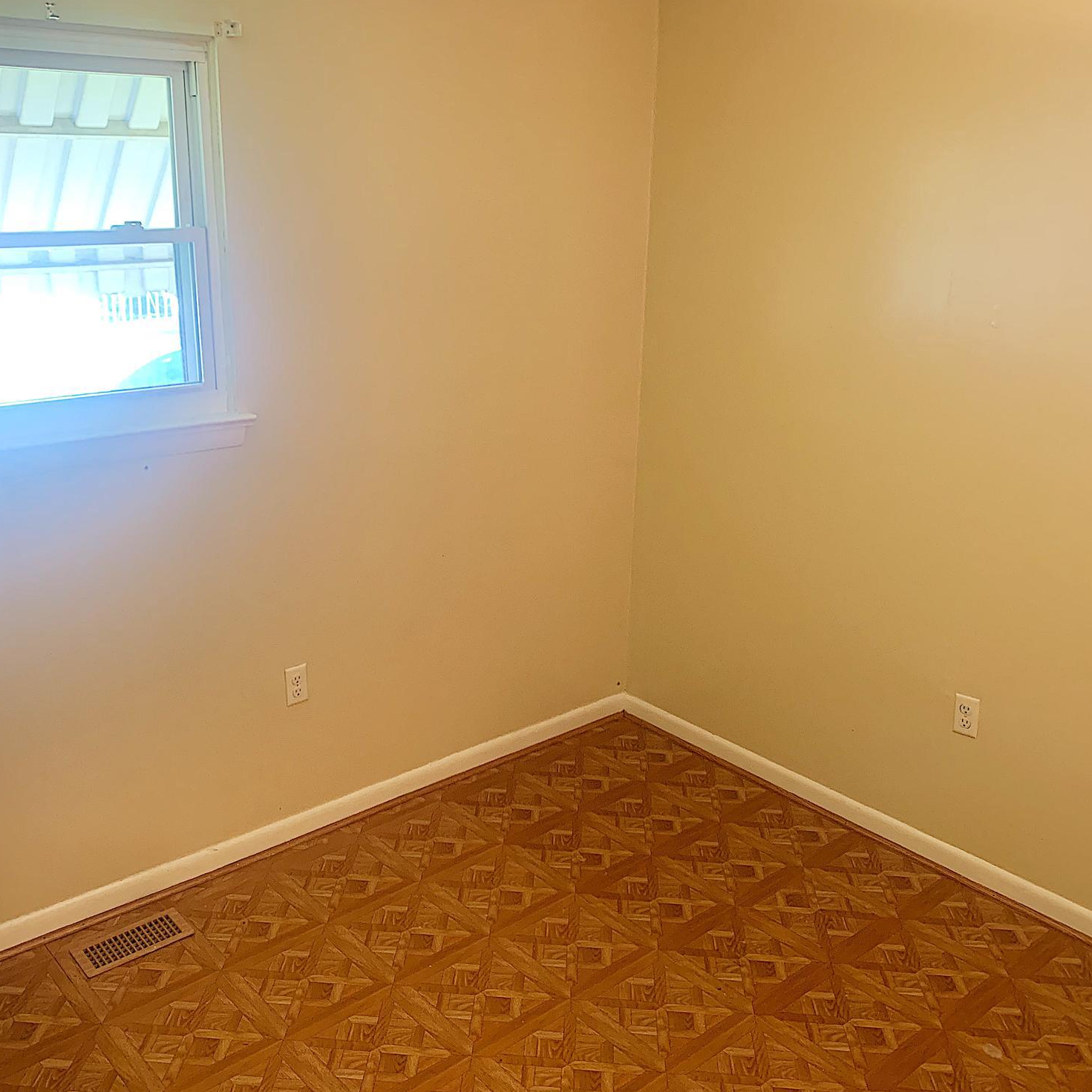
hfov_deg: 51.0
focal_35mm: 32
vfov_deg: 51.1
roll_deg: -0.8
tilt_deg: -17.6
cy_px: 553
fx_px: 1142
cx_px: 479
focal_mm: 4.25
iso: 250
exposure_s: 1/60
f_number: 1.8
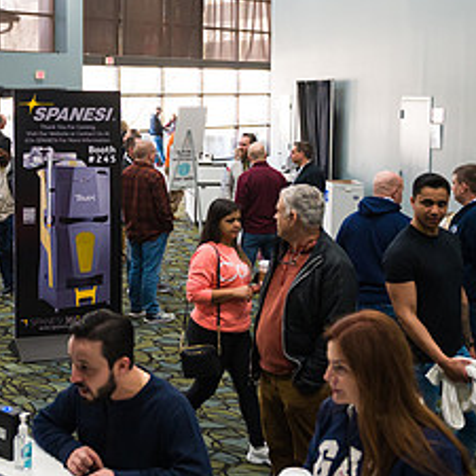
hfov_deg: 28.3
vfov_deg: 28.9
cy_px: 165
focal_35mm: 59
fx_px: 918
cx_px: 76
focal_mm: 27
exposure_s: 1/200
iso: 3200
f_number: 3.2
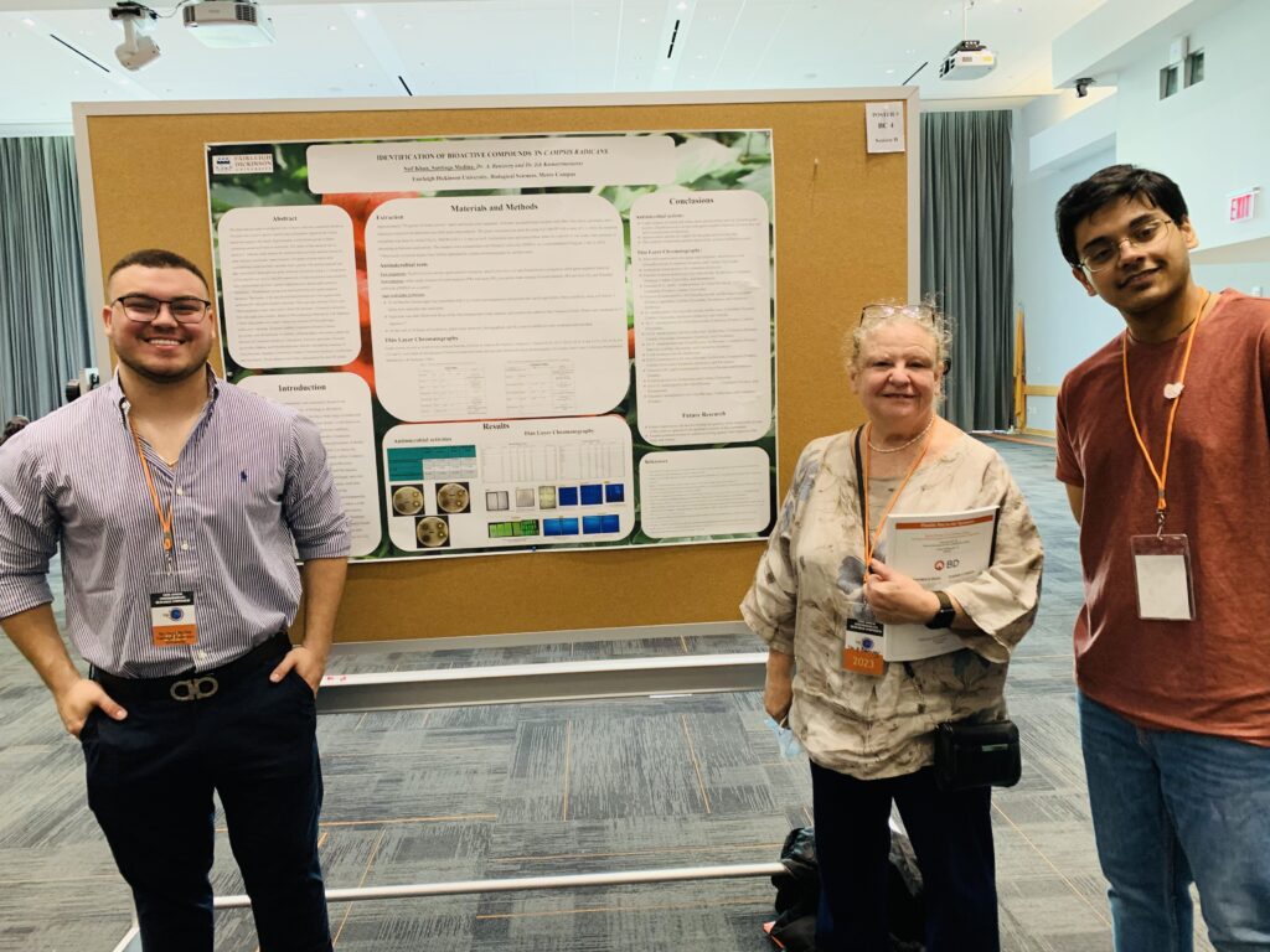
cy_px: 476
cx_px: 635
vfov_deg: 53.1
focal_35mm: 26
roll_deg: +1.5
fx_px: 954
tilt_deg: -4.2
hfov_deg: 67.3
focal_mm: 4.25
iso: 250
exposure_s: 1/60
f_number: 1.8
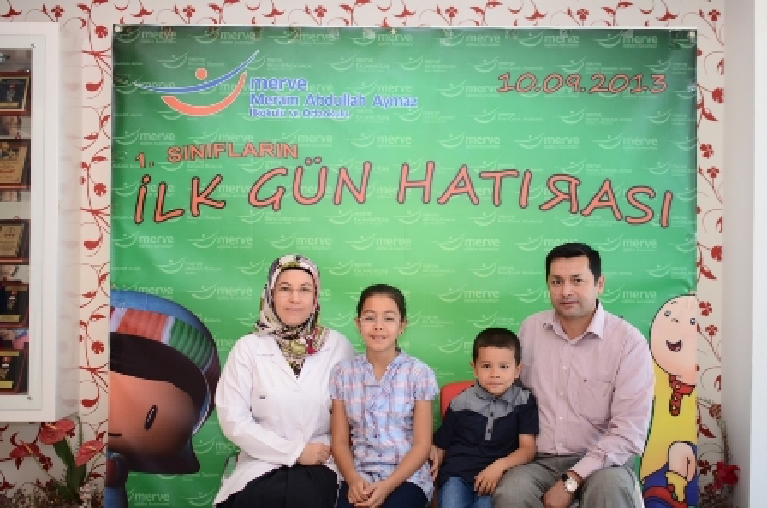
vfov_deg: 25.7
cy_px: 254
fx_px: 1117
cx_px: 384
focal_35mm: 52
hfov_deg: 37.9
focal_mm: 35
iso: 100
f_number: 1.8
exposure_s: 1/160
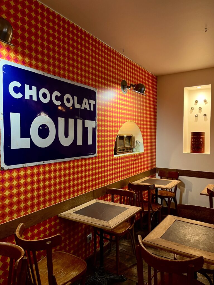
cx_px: 107
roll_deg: -0.4
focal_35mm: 26
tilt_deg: -1.6
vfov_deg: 67.3
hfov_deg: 53.1
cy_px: 142
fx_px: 214
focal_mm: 5.1
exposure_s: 1/50
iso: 100
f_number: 1.6
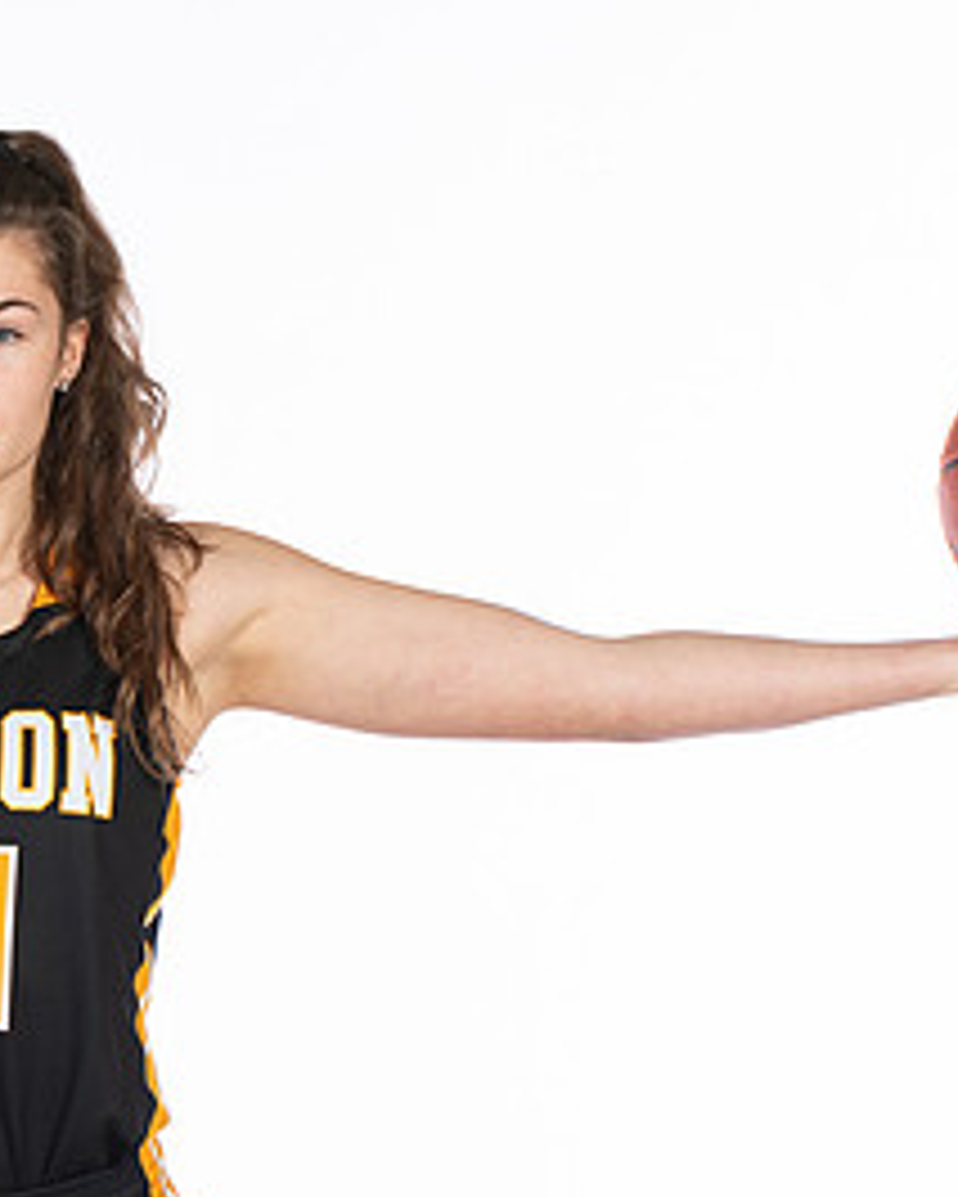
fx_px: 11051
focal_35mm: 312
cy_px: 427
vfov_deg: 6.2
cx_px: 20
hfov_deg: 5.0
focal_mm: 86
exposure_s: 1/100
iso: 100
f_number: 5.6
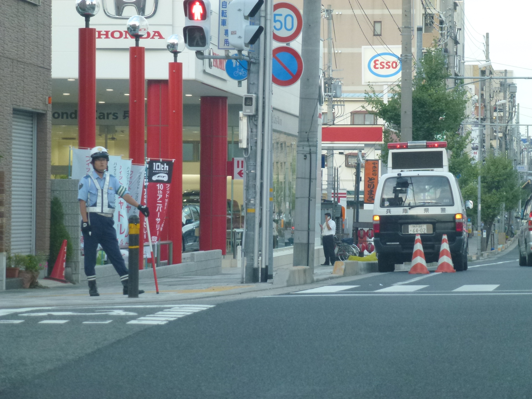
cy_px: 200
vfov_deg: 9.6
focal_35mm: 155
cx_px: 266
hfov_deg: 12.7
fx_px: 2382
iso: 320
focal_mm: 27.7
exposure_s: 1/100
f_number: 5.3
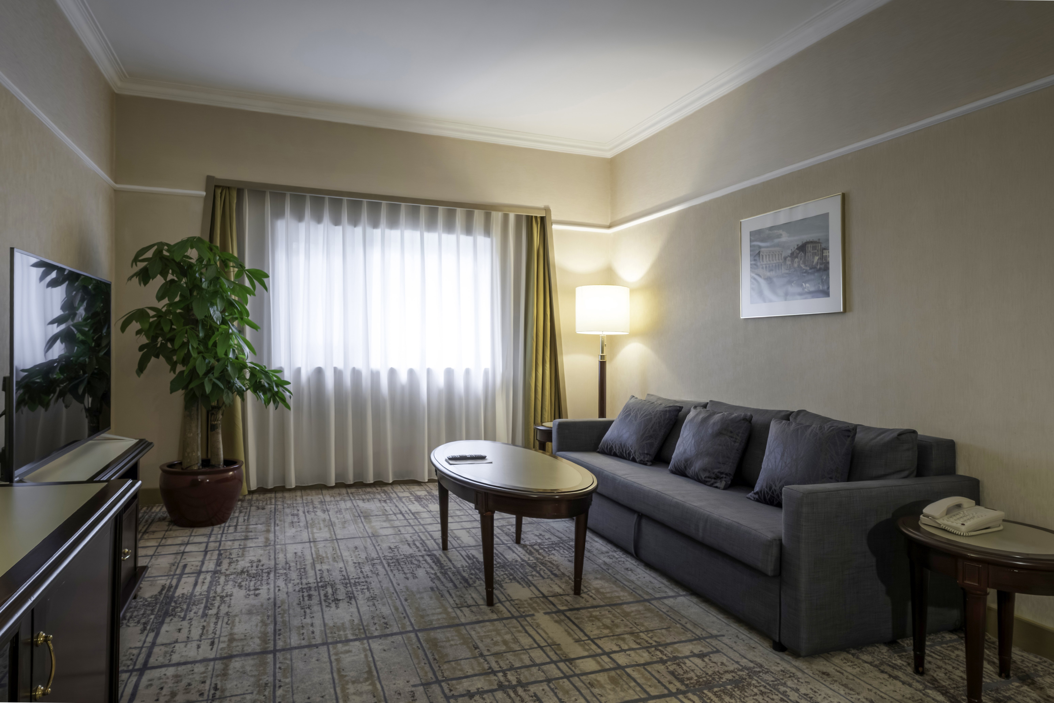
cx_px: 527
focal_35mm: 18
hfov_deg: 90.0
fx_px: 527
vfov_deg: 67.4
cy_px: 352
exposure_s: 1
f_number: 8
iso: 125
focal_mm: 12
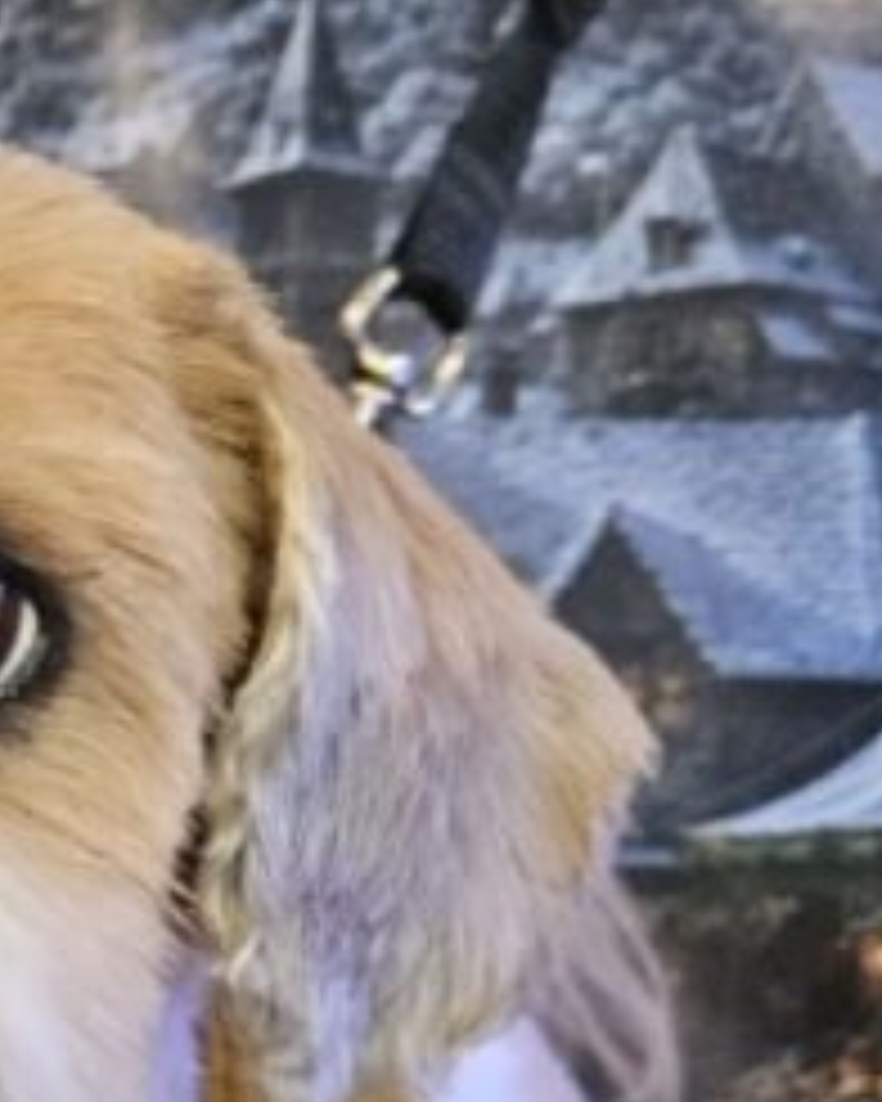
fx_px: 3067
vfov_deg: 20.1
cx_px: -292
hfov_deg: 15.5
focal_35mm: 94
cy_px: 913
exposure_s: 1/170
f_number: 1.8
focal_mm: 5.4
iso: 640
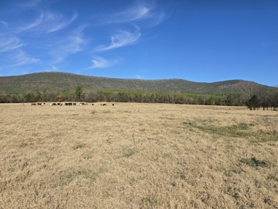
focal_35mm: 23
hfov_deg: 73.9
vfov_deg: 58.9
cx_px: 139
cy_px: 104
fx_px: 185
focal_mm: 6.3
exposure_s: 1/1070
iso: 12
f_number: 1.7
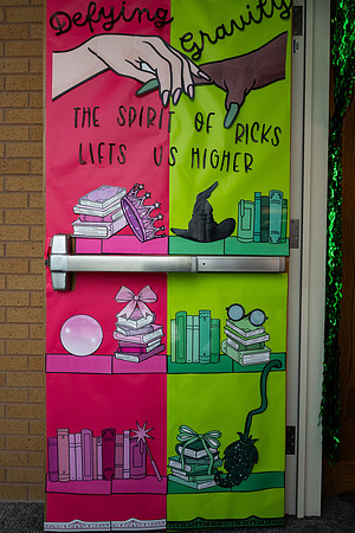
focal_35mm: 21
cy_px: 266
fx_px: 311
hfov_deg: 59.5
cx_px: 178
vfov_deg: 81.2
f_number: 2.8
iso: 320
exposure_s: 1/800
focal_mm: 21
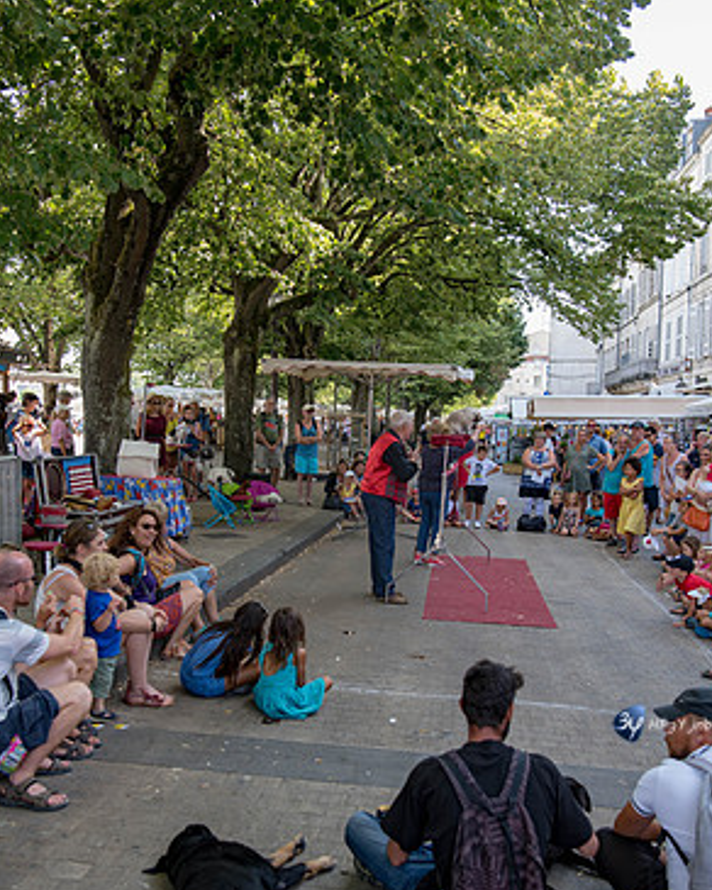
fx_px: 975
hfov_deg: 40.1
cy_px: 517
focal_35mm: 37
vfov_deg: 48.9
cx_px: 356
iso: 64
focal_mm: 32
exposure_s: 1/50
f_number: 4
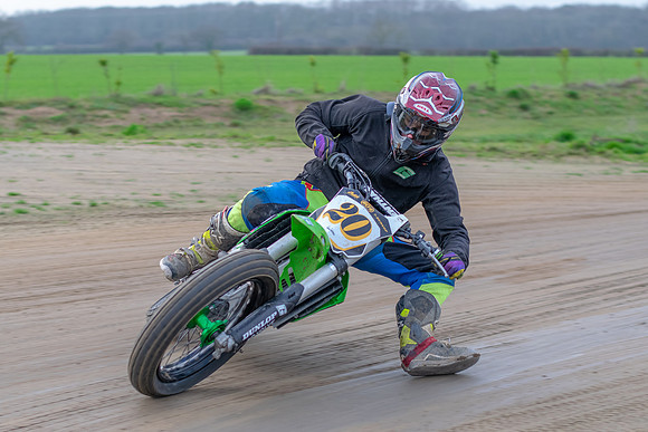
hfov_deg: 21.7
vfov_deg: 14.6
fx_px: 1684
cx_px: 254
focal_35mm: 94
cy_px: 260
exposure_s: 1/640
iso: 400
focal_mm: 50
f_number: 2.8
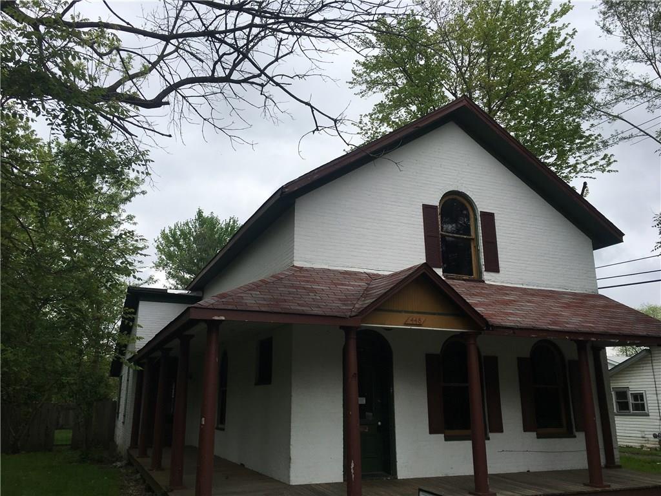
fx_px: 554
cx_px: 330
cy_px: 248
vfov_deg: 48.2
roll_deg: +0.1
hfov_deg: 61.7
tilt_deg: +15.6
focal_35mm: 29
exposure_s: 1/864
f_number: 2.2
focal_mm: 4.15
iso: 25
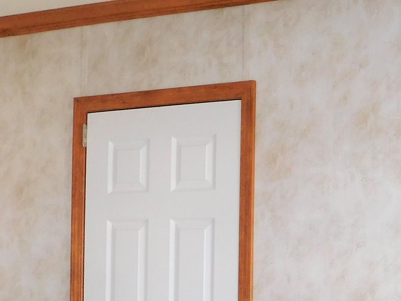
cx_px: 396
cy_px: 289
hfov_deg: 27.4
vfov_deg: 21.3
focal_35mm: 67
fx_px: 776
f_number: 3
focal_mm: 4
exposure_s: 1/30
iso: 160
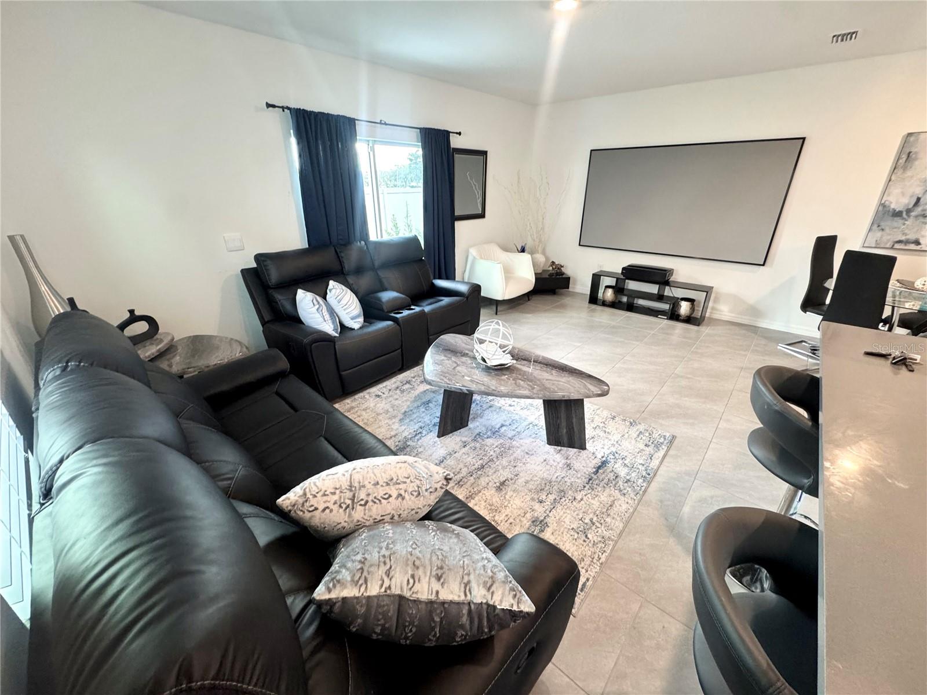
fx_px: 375
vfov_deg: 85.7
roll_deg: +0.6
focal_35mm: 14
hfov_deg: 102.1
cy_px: 348
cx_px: 464
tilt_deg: -23.7
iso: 320
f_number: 2.2
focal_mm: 2.22
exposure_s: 1/60
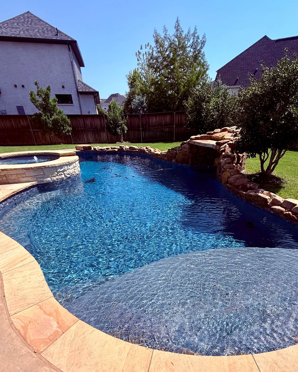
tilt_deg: -32.0
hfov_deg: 70.7
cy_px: 251
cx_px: 162
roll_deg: +1.0
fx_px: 209
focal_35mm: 19
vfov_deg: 80.3
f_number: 2.2
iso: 50
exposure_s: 1/2410
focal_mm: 2.22
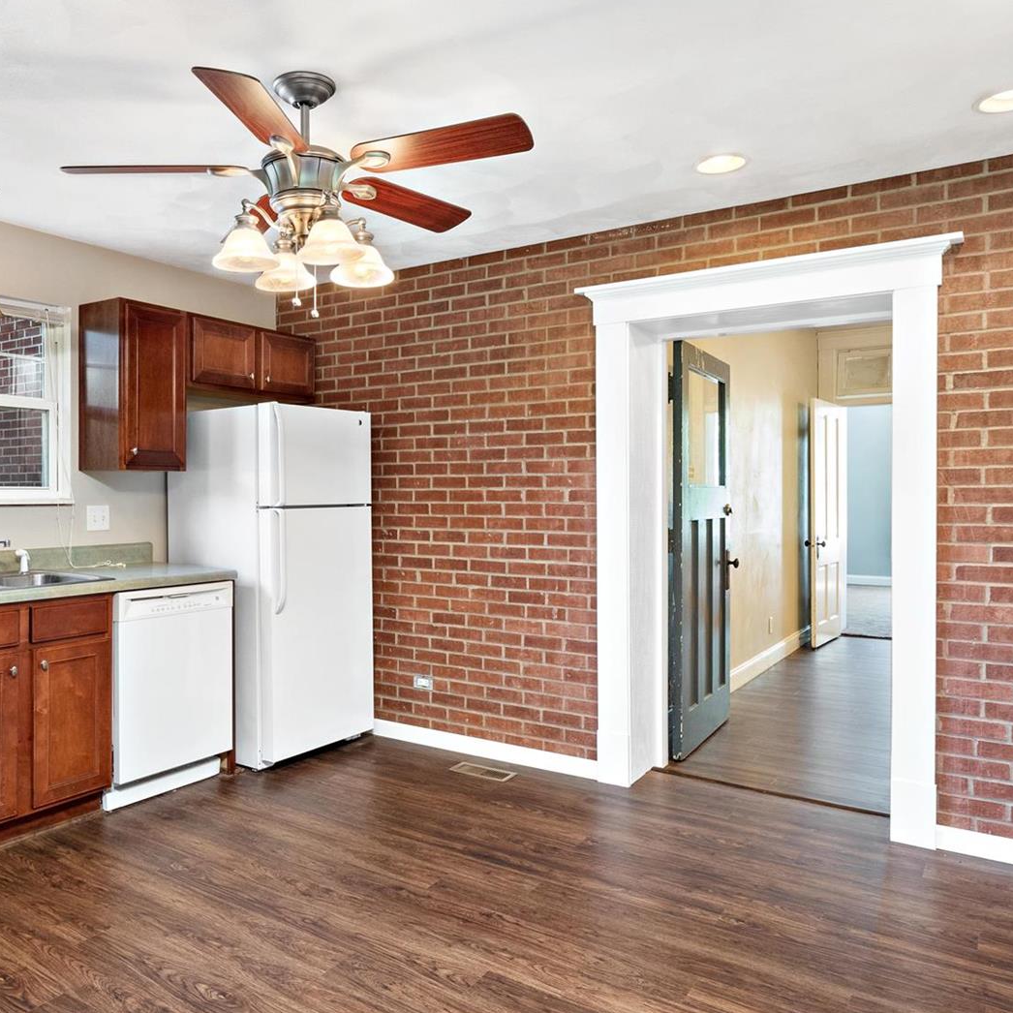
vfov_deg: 60.9
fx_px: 861
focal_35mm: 26
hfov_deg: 60.2
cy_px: 508
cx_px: 382
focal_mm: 10
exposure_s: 1/2
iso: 400
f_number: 8
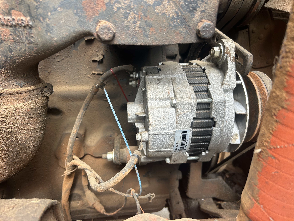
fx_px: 221
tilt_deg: -24.5
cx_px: 147
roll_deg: -3.3
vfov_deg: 53.1
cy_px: 110
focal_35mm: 26
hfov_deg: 67.3
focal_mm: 5.7
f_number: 1.5
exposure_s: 1/326
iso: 50
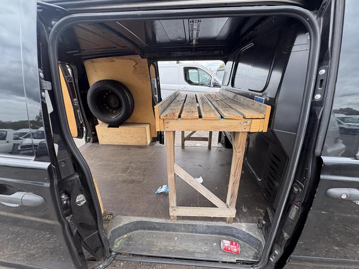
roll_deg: +2.6
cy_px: 134
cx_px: 180
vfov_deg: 85.7
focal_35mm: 14
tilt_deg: -13.5
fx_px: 145
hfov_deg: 102.1
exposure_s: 1/150
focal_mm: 2.22
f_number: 2.2
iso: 40
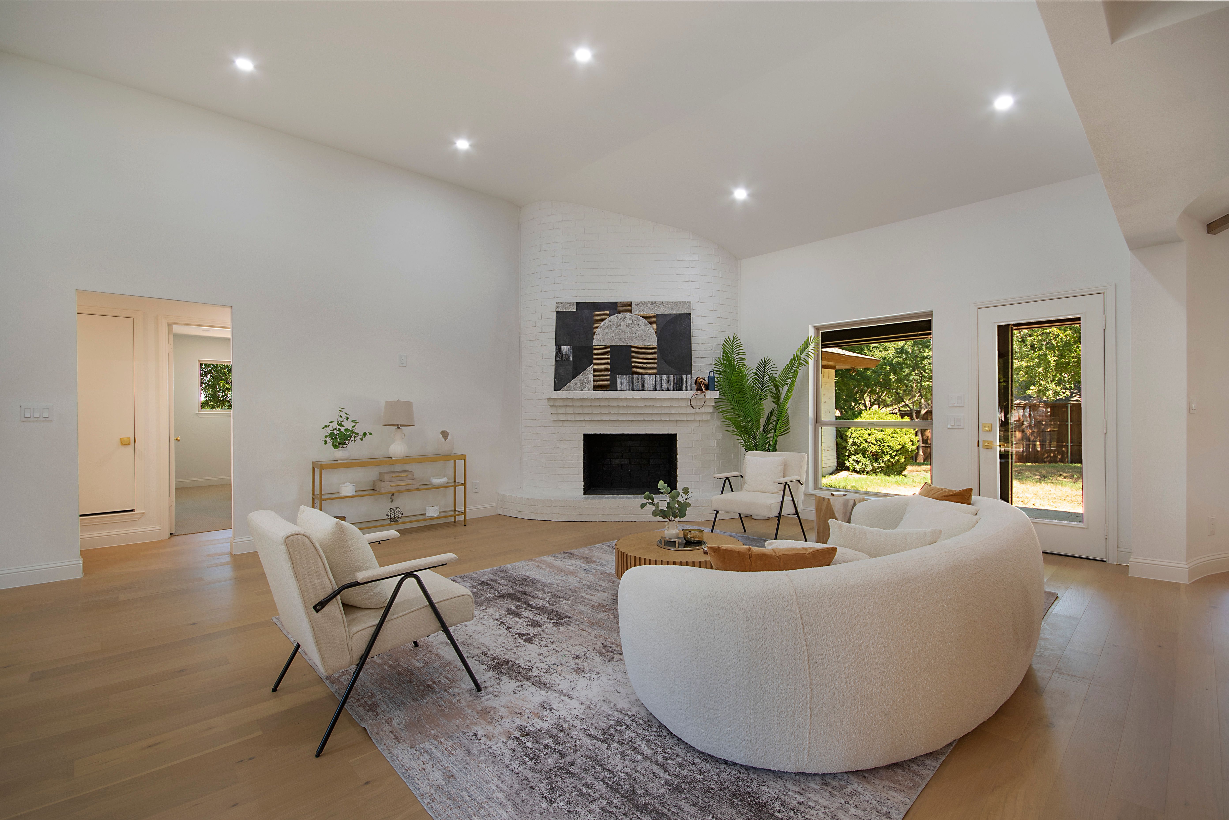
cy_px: 410
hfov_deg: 100.4
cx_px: 614
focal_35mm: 15
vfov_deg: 77.4
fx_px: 512
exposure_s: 1/8
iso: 100
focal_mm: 10
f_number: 8
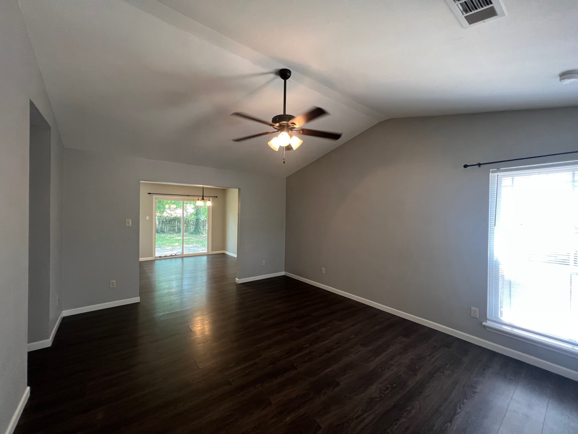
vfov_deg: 89.9
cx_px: 289
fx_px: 217
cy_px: 217
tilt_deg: -1.4
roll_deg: -0.3
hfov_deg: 106.2
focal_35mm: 13
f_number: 1.8
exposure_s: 1/60
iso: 160
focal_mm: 1.57
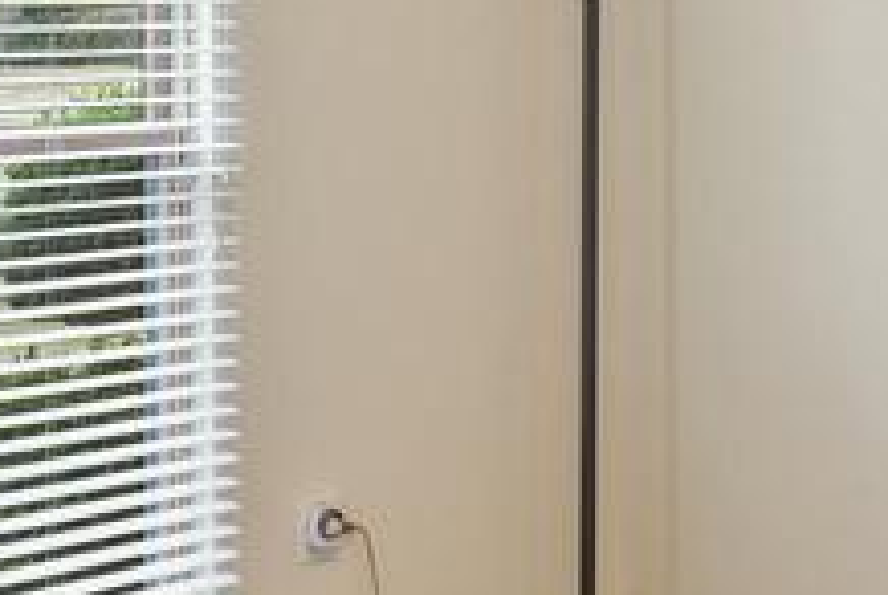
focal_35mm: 75
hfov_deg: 26.4
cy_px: 73
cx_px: 717
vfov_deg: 18.0
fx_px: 1852
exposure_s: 1/13
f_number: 4
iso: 500
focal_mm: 16
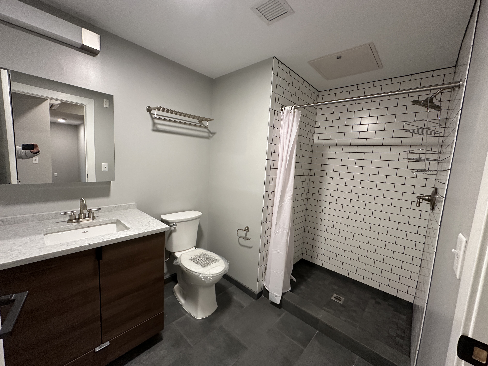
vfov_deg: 85.7
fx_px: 197
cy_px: 183
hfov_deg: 102.1
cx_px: 244
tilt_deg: -5.6
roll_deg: -3.9
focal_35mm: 14
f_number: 2.2
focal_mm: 2.22
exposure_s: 1/60
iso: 250
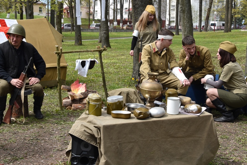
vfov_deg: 24.2
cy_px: 81
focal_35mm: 56
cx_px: 121
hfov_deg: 35.6
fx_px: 384
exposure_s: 1/250
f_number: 8
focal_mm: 34
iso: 220
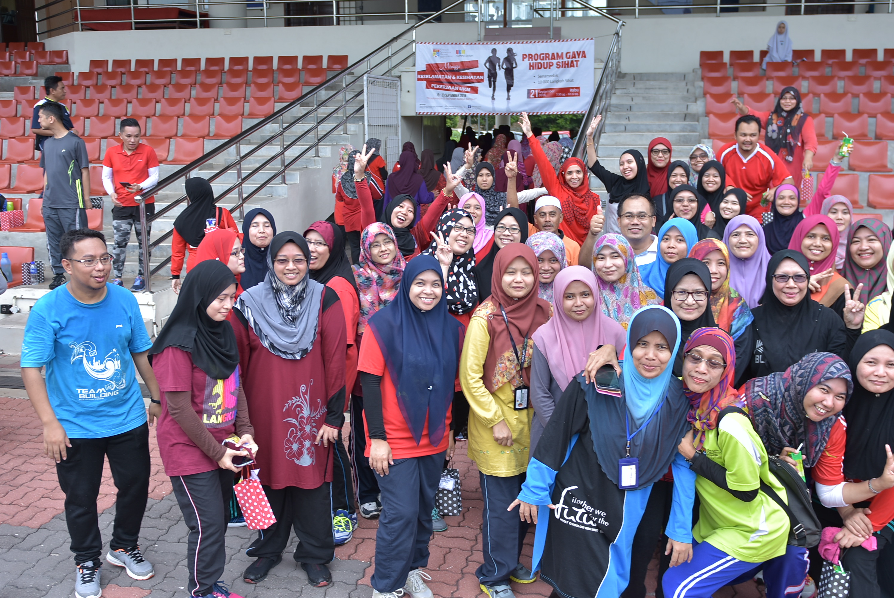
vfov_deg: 36.9
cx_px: 447
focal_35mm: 36
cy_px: 299
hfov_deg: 53.1
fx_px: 895
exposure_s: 1/200
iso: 100
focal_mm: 24
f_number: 2.8
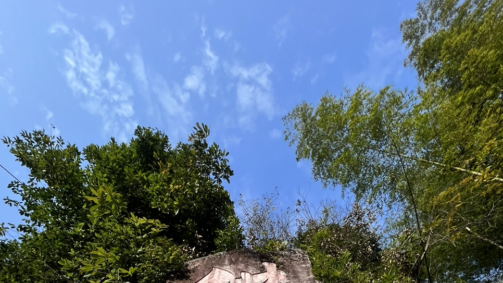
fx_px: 293
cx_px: 237
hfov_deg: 81.1
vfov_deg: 34.0
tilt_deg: +51.3
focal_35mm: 22
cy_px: 380
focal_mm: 1.57
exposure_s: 1/1783
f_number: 1.8
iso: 32
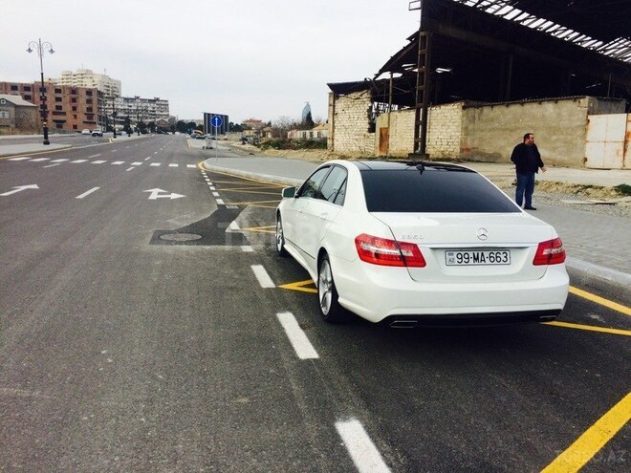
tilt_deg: -9.7
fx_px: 529
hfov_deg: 61.7
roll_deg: +0.2
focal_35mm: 29
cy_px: 236
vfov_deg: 48.2
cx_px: 316
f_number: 2.2
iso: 32
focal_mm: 4.15
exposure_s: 1/1208
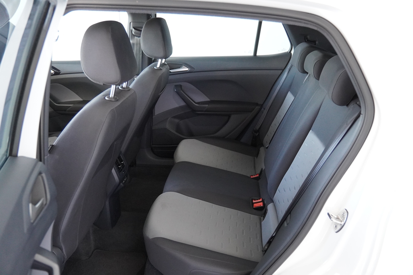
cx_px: 206
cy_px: 138
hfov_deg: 59.5
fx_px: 361
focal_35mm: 32
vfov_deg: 41.7
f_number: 2.8
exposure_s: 1/160
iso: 2500
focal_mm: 21
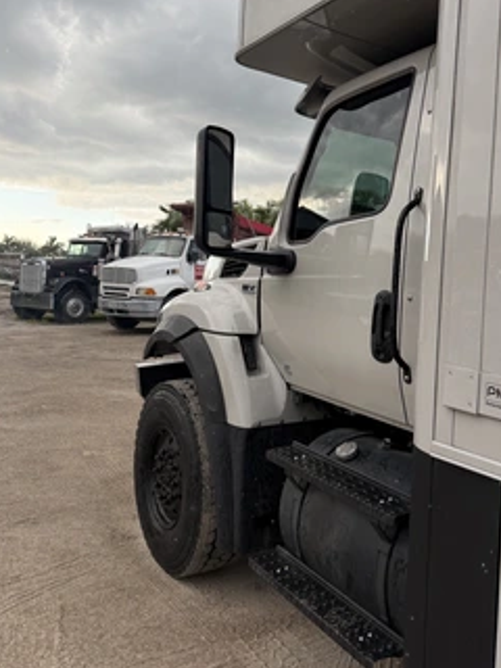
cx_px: 303
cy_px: 278
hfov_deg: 46.5
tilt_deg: +1.0
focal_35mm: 30
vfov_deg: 59.6
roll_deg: -4.5
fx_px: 579
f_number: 1.78
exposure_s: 1/361
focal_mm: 6.76
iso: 80
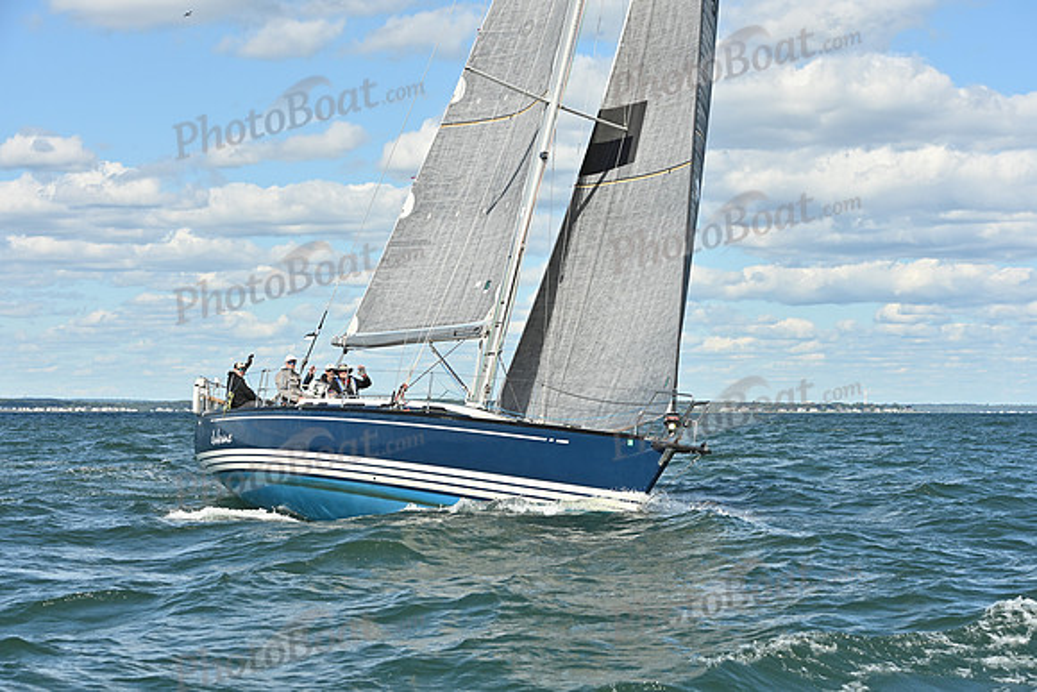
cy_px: 346
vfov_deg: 15.9
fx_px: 2478
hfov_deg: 23.6
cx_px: 518
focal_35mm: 86
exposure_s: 1/1600
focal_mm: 86
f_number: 8
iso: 320
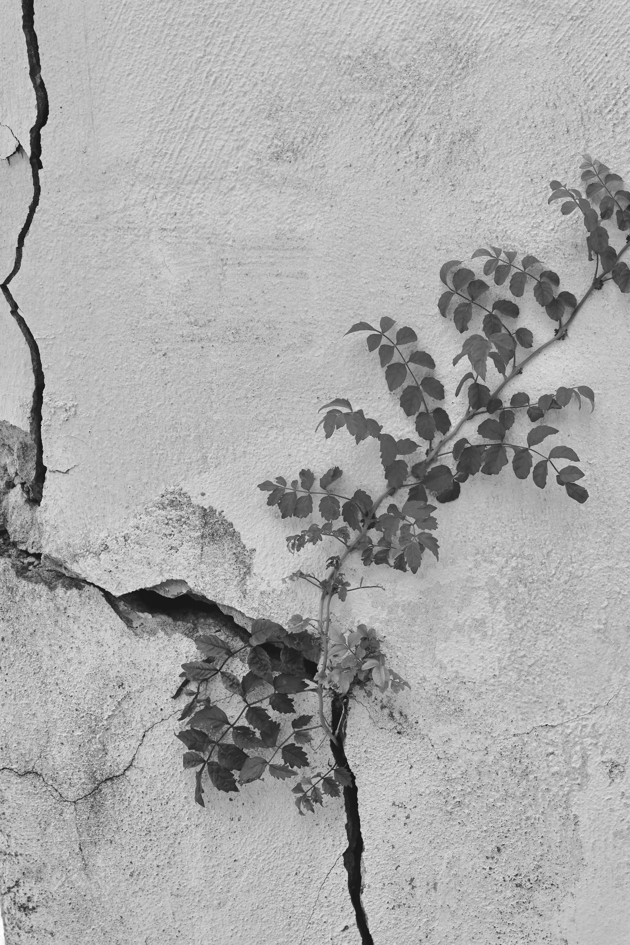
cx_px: 315
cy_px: 472
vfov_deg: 48.5
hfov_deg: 33.4
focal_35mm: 40
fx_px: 1050
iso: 100
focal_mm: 40
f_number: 6.3
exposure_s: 1/320
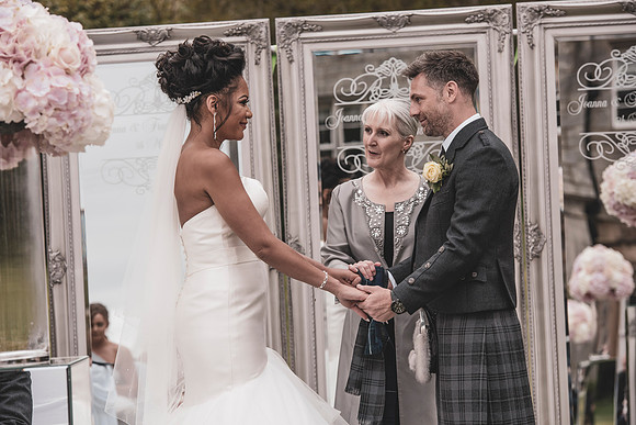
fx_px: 2297
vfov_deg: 10.6
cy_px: 212
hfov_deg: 15.8
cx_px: 318
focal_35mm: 130
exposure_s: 1/320
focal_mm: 130
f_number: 5.6
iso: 250
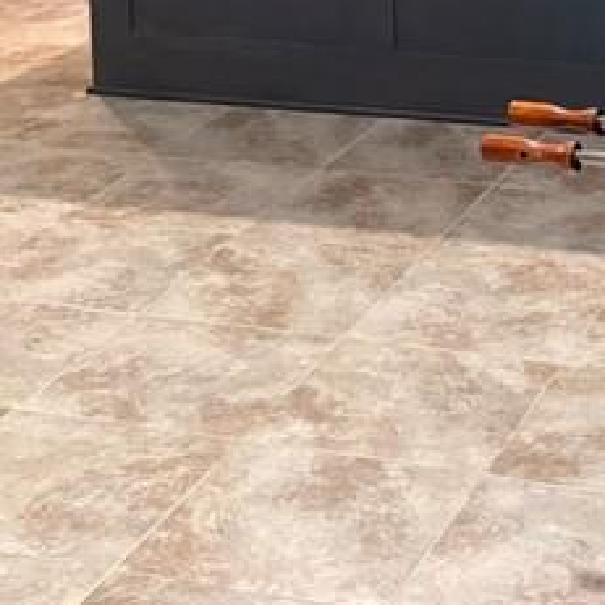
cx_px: 524
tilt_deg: -8.2
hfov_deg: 16.9
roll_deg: +1.7
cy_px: -194
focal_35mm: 102
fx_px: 2017
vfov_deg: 16.1
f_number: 1.6
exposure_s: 1/60
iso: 500
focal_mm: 5.96
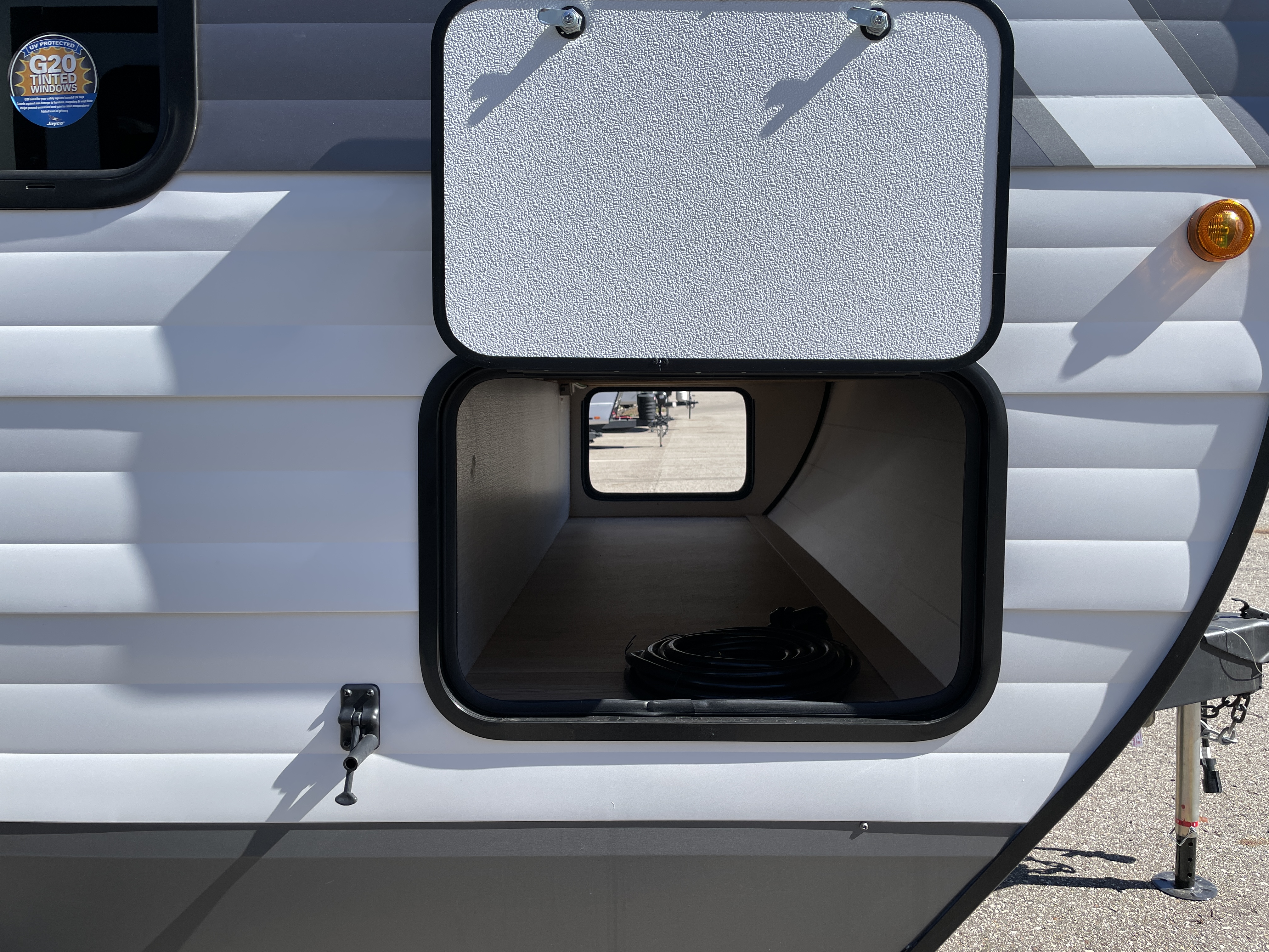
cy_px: 476
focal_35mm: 26
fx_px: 953
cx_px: 634
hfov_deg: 67.3
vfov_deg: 53.1
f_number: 1.6
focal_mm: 4.2
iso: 32
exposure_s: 1/1949
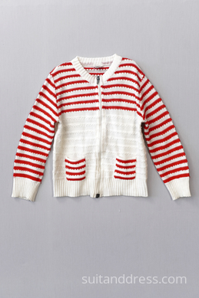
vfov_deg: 41.1
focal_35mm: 48
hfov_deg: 28.1
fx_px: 398
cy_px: 149
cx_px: 100
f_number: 6.3
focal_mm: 32
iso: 320
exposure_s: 1/50
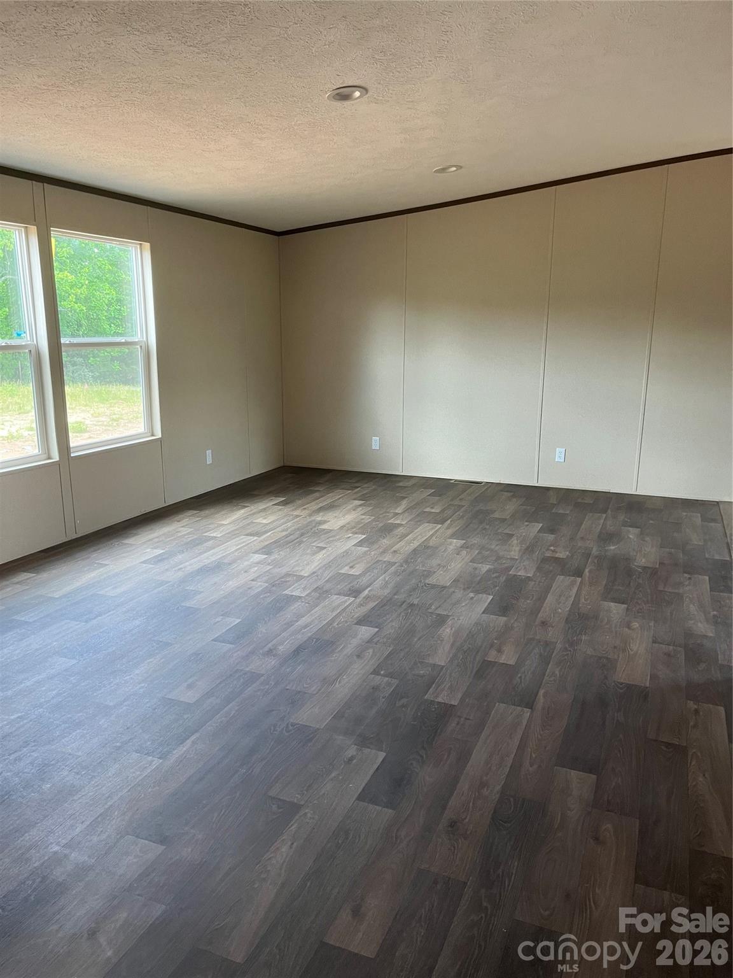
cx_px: 366
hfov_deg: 53.1
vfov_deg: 67.3
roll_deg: +1.4
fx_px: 734
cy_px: 489
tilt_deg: -9.8
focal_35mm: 26
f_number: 1.6
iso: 125
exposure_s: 1/79
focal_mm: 5.1
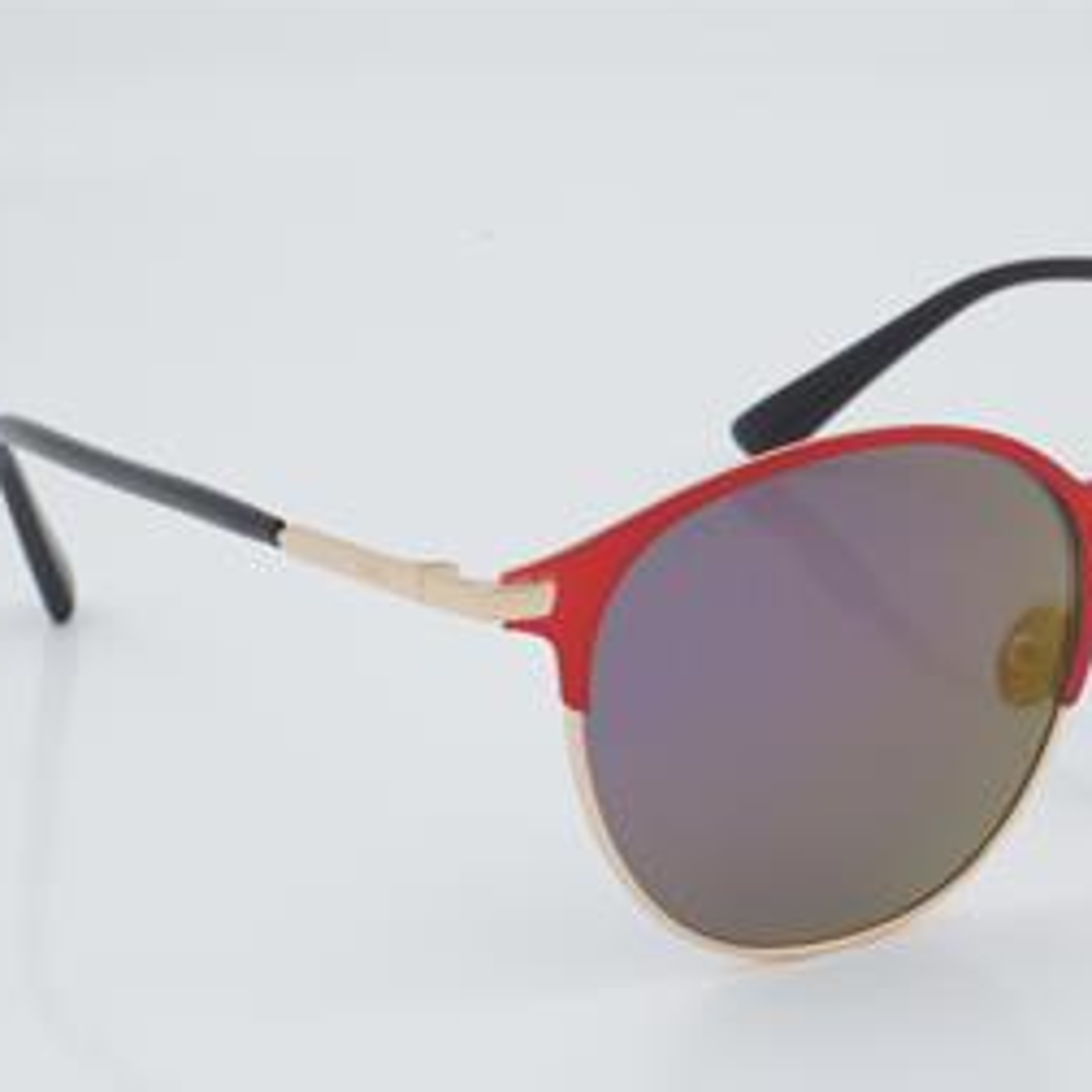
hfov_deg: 17.1
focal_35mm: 101
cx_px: 806
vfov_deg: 17.2
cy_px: 559
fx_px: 3605
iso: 100
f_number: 32
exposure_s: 1/3
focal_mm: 50
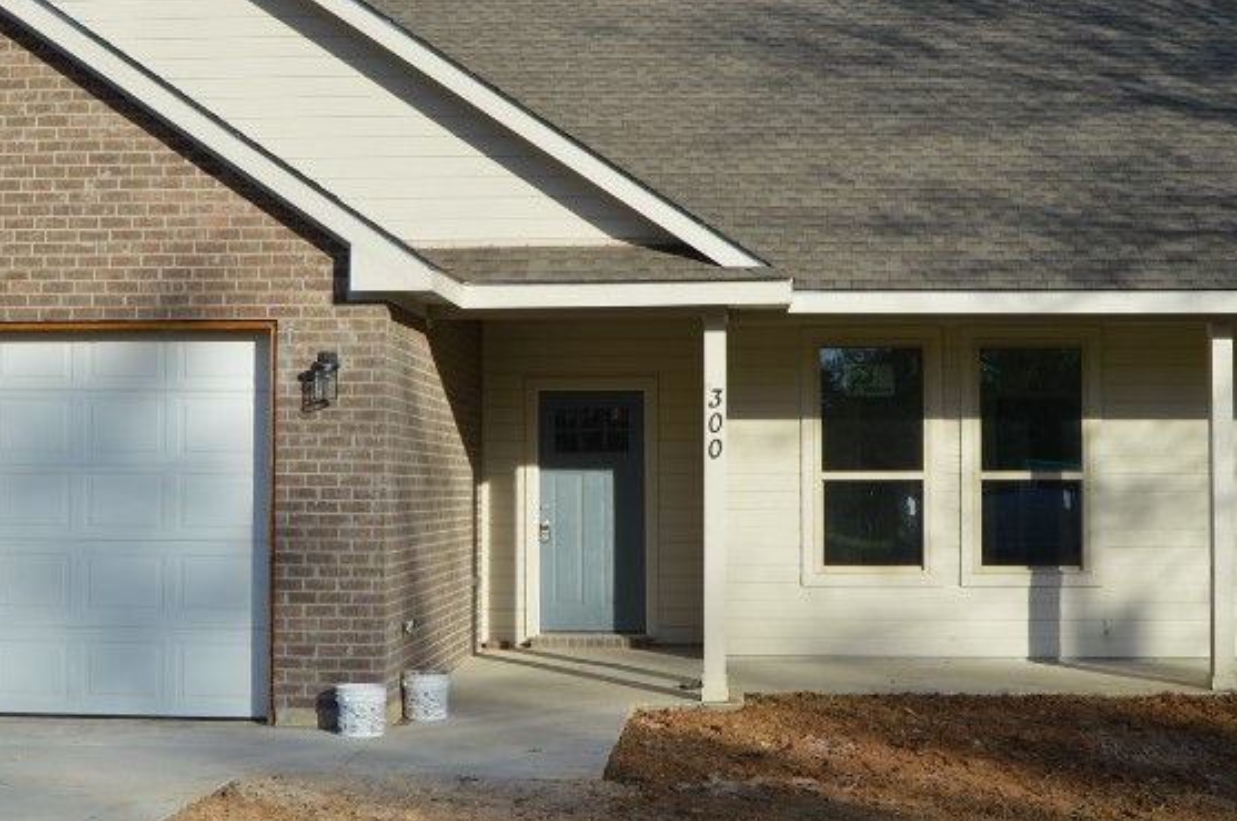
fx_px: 1922
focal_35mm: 56
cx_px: 585
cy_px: 371
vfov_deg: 24.1
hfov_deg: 35.7
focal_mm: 18
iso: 100
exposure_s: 1/320
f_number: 9
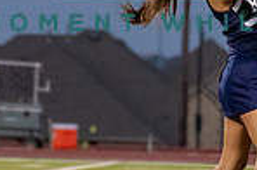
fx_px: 4082
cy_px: -69
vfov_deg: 2.4
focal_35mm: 573
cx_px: 213
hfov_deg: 3.6
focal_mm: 70
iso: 1250
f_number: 2.8
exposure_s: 1/1000
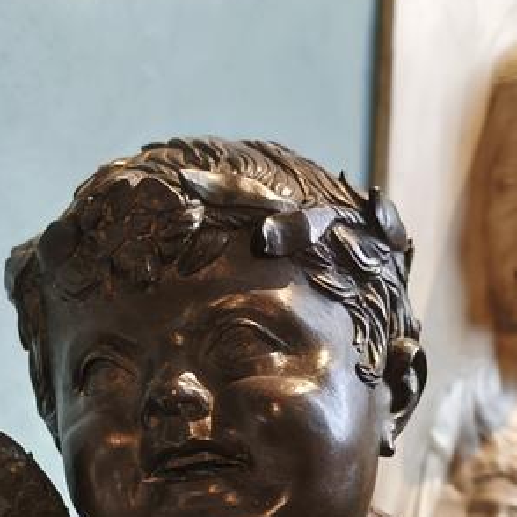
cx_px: 237
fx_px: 1402
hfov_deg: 20.9
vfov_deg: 20.4
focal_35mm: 83
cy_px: 475
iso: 2500
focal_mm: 6.14
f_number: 1.65
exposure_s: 1/25
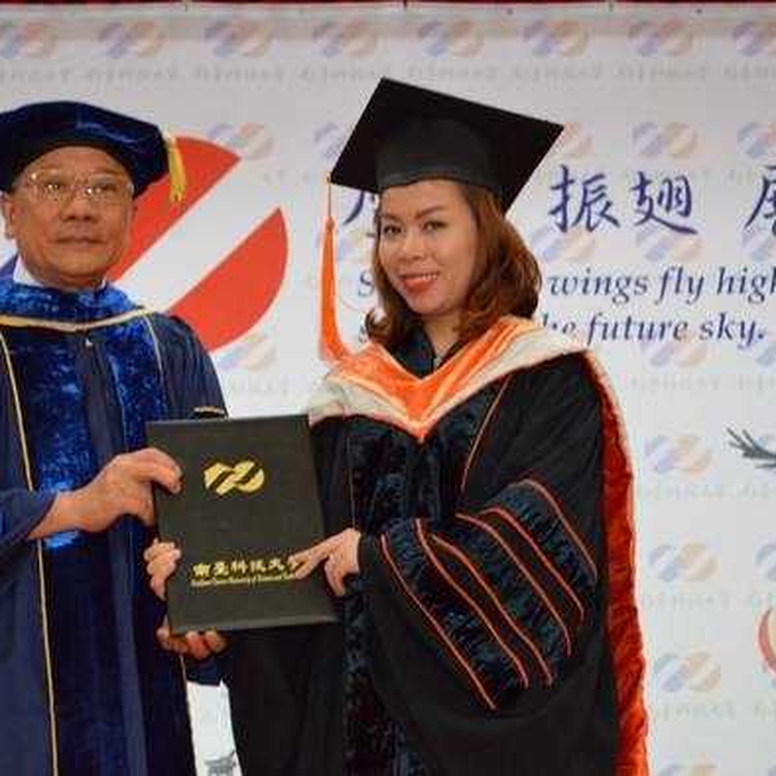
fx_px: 2705
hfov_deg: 16.3
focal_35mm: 107
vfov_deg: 16.3
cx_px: 366
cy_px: 387
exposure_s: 1/60
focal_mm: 55
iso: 2000
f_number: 5.6
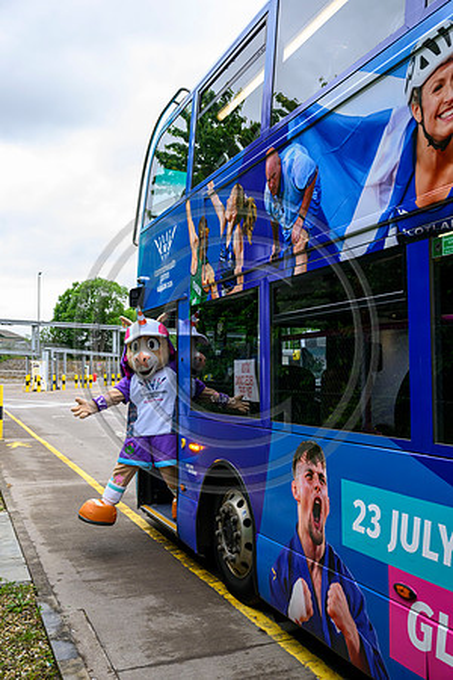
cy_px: 340
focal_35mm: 35
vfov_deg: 54.4
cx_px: 226
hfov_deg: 37.9
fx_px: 661
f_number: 4
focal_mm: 35
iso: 2500
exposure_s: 1/1000
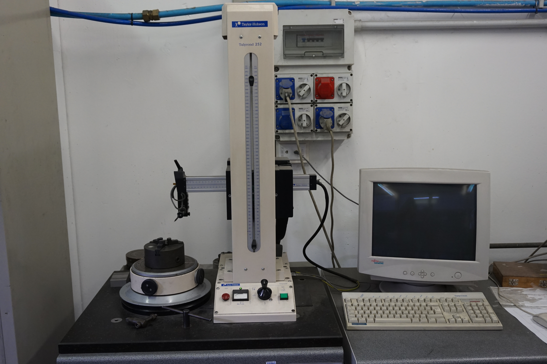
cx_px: 274
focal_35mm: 34
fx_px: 524
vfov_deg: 38.3
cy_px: 182
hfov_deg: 55.1
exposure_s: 1/160
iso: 800
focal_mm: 23
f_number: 4
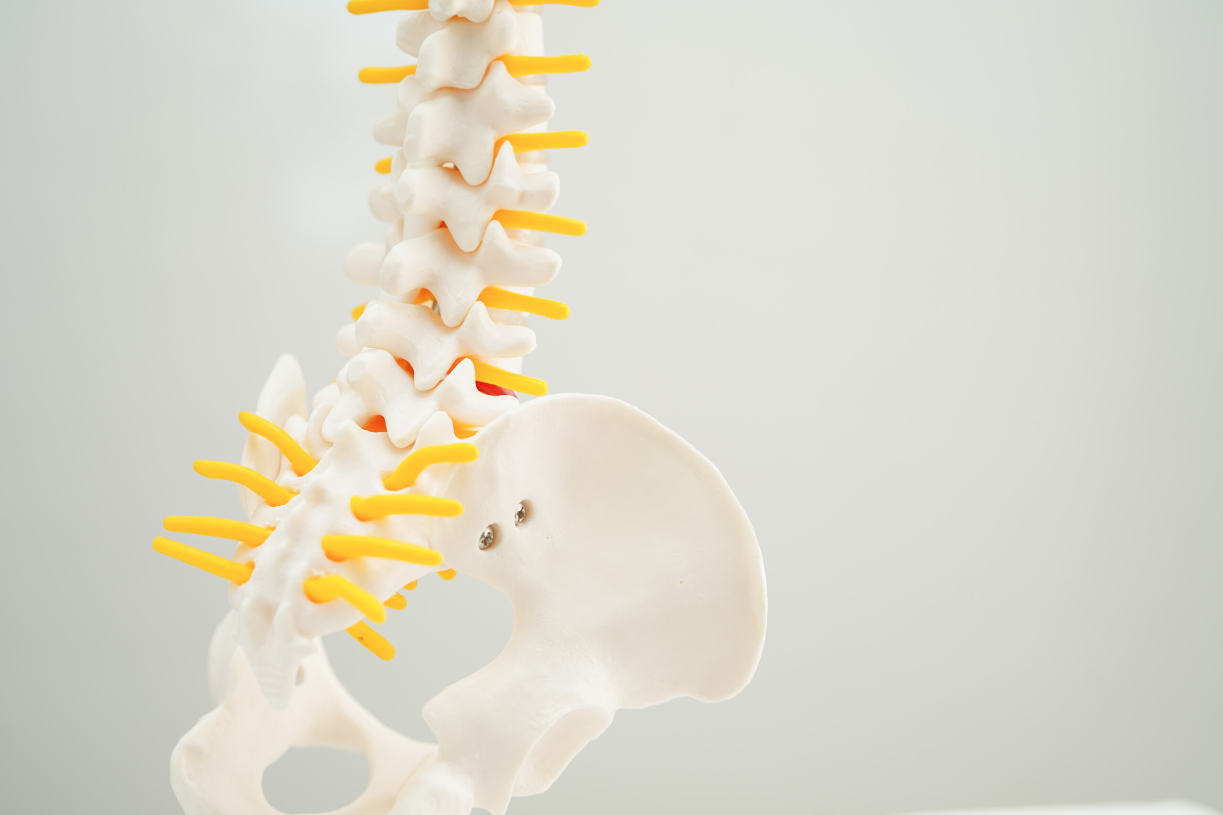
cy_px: 408
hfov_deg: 39.6
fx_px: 1699
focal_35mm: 50
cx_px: 612
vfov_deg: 27.0
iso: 100
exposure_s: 1/60
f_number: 4.5
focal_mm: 50
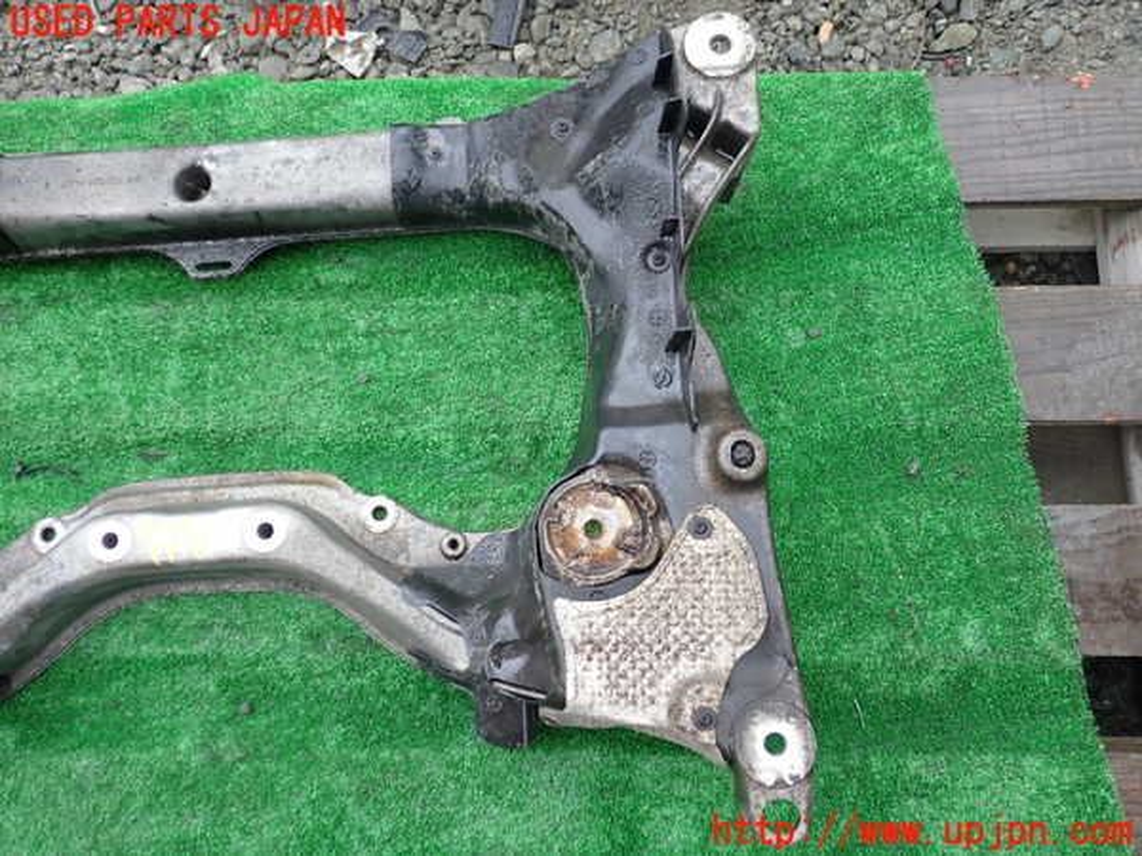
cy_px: 428
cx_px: 571
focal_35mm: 30
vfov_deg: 46.8
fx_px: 990
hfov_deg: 60.0
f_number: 2.3
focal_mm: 5.4
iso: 100
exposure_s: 1/100
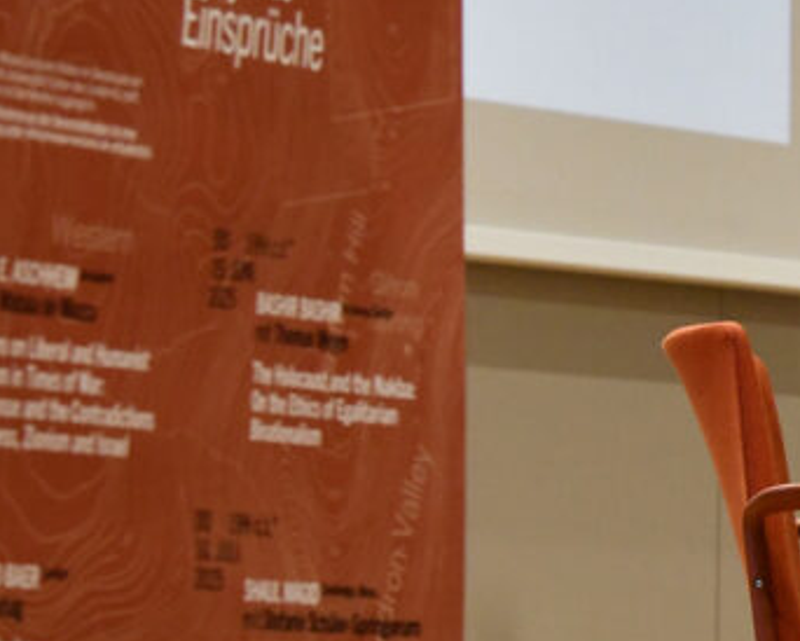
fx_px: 7273
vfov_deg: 5.0
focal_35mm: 307
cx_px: 1546
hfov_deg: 6.1
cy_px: 342
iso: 3200
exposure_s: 1/250
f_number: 5.6
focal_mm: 70
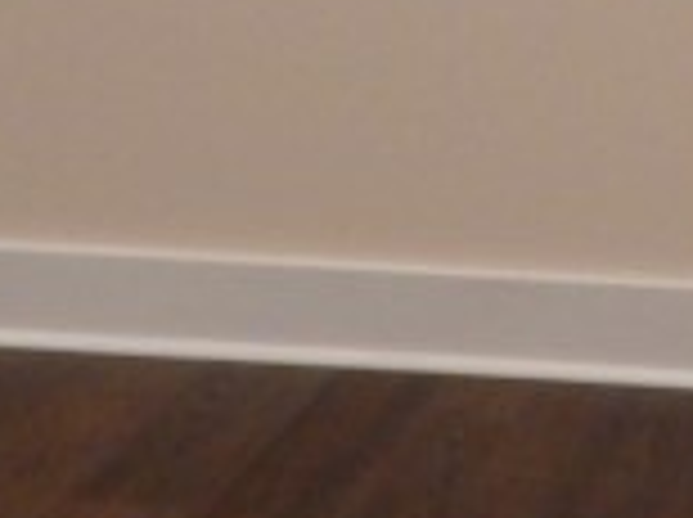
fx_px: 3058
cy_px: -351
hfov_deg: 12.6
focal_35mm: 153
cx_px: 824
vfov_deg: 9.3
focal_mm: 4
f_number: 3
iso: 320
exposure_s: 1/30
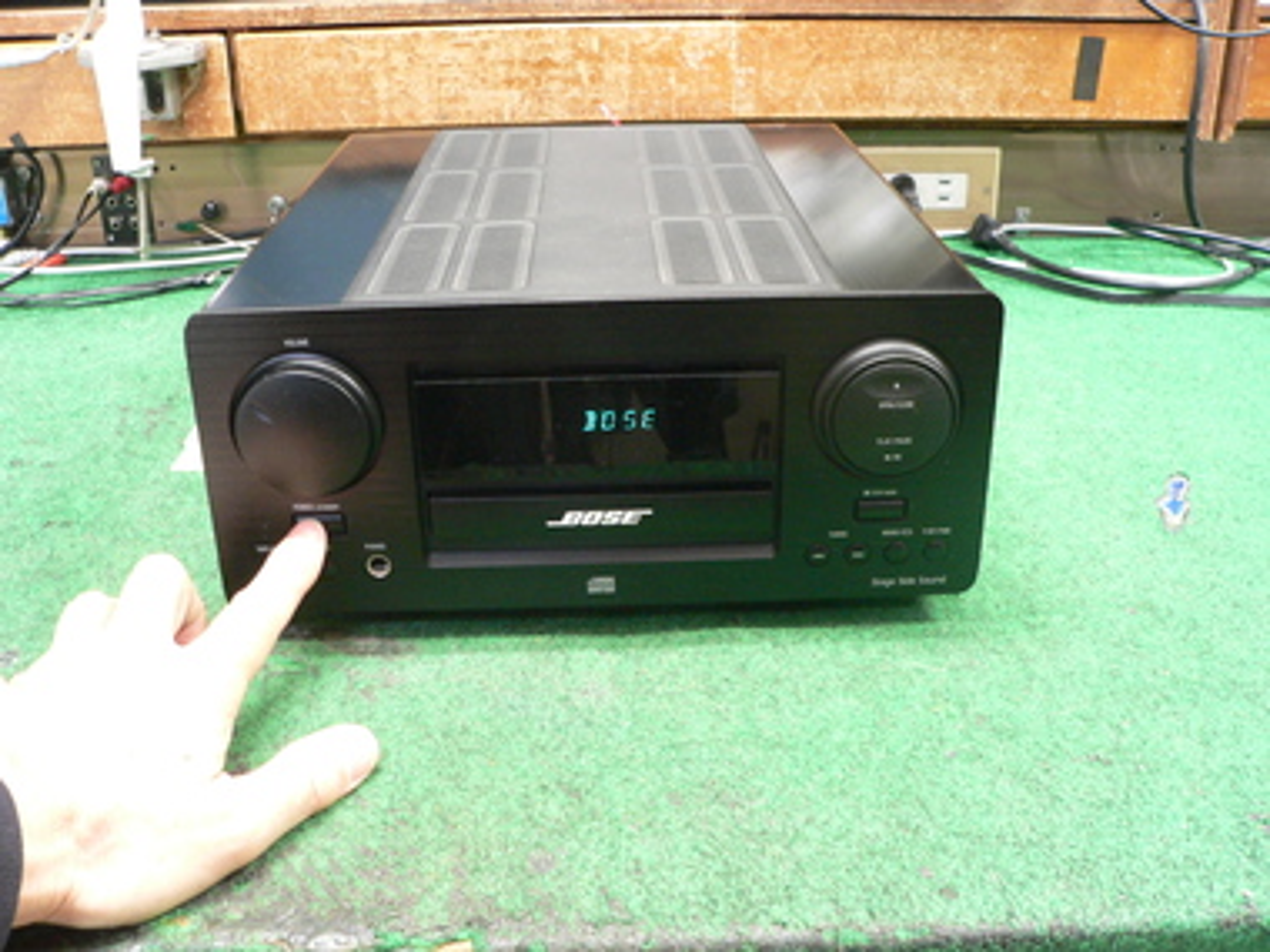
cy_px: 476
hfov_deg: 51.4
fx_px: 1321
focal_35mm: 36
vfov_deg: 39.7
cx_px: 635
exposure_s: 1/4
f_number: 2.8
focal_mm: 6
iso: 200
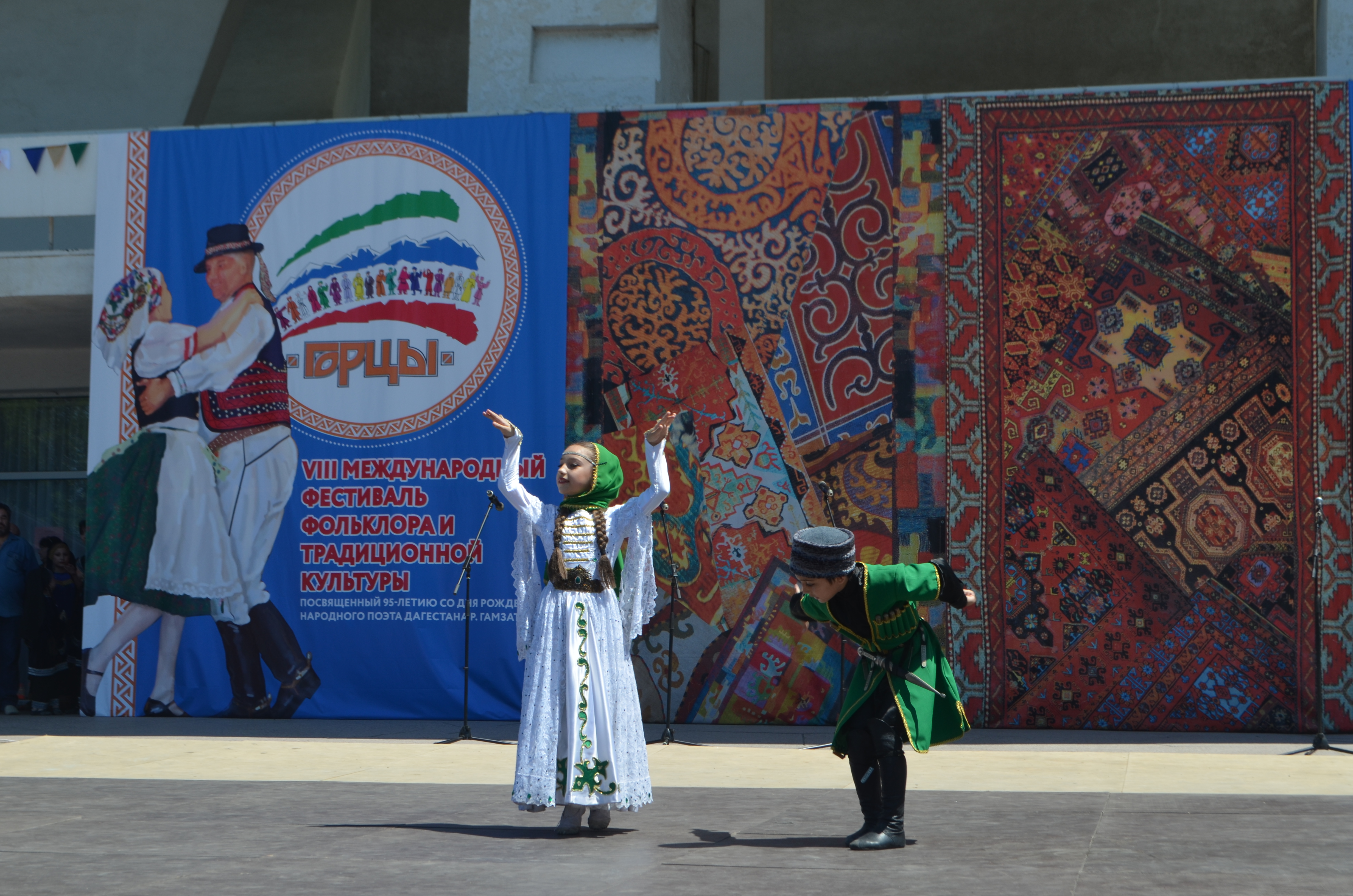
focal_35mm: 60
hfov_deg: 33.5
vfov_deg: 22.5
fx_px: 2250
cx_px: 676
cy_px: 448
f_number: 8
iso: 140
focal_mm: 40
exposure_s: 1/250
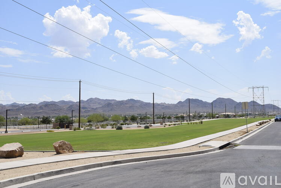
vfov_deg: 31.9
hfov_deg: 46.4
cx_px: 140
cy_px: 94
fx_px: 328
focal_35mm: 42
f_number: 11
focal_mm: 28
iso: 200
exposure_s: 1/500
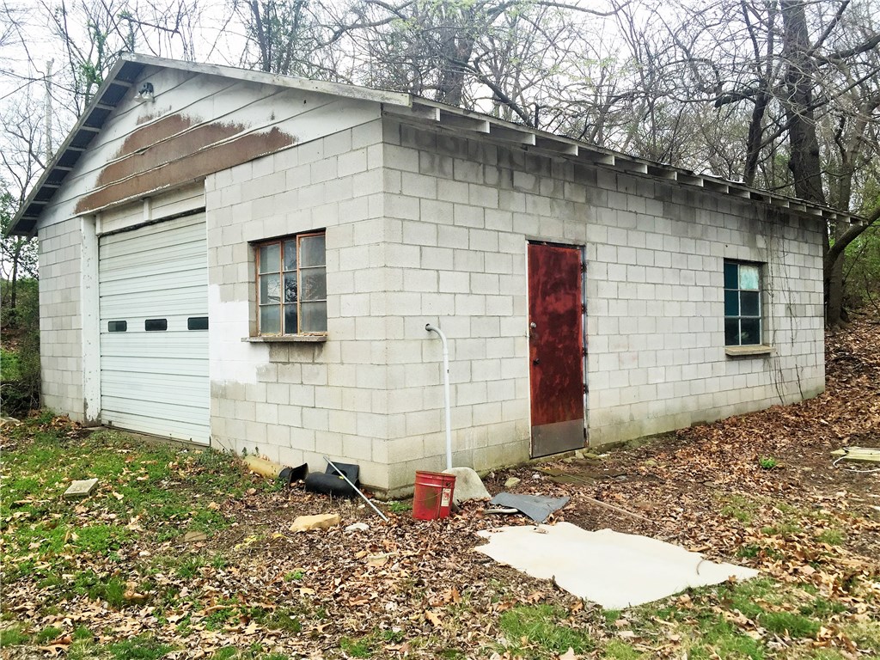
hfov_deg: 61.7
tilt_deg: +0.6
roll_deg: +0.9
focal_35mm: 29
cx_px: 440
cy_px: 330
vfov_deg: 48.2
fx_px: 737
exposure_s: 1/120
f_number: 2.2
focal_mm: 4.15
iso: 40
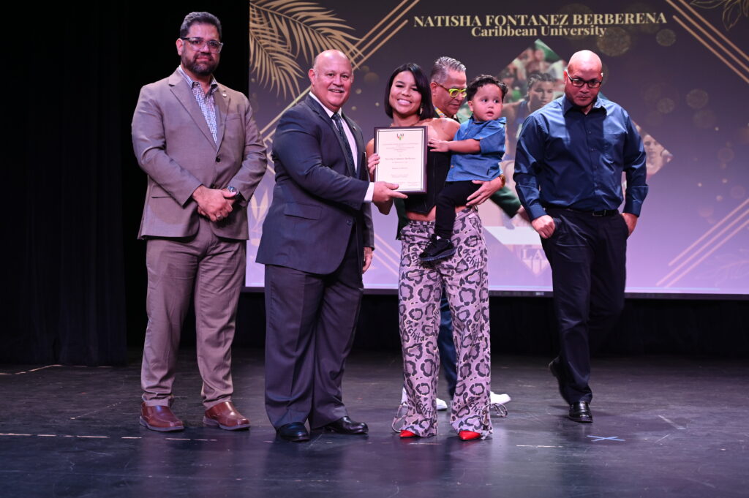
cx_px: 374
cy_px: 249
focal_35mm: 50
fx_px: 1039
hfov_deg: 39.6
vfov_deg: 26.9
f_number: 4
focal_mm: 50
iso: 1000
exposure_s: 1/80
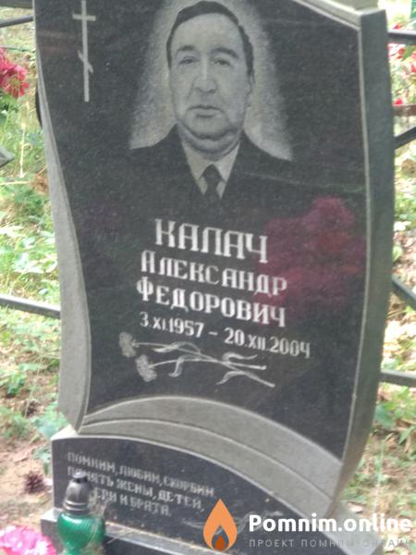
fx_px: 833
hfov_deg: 28.0
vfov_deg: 36.8
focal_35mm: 52
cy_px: 278
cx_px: 208
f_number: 2.6
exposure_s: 1/60
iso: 250
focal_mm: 5.99
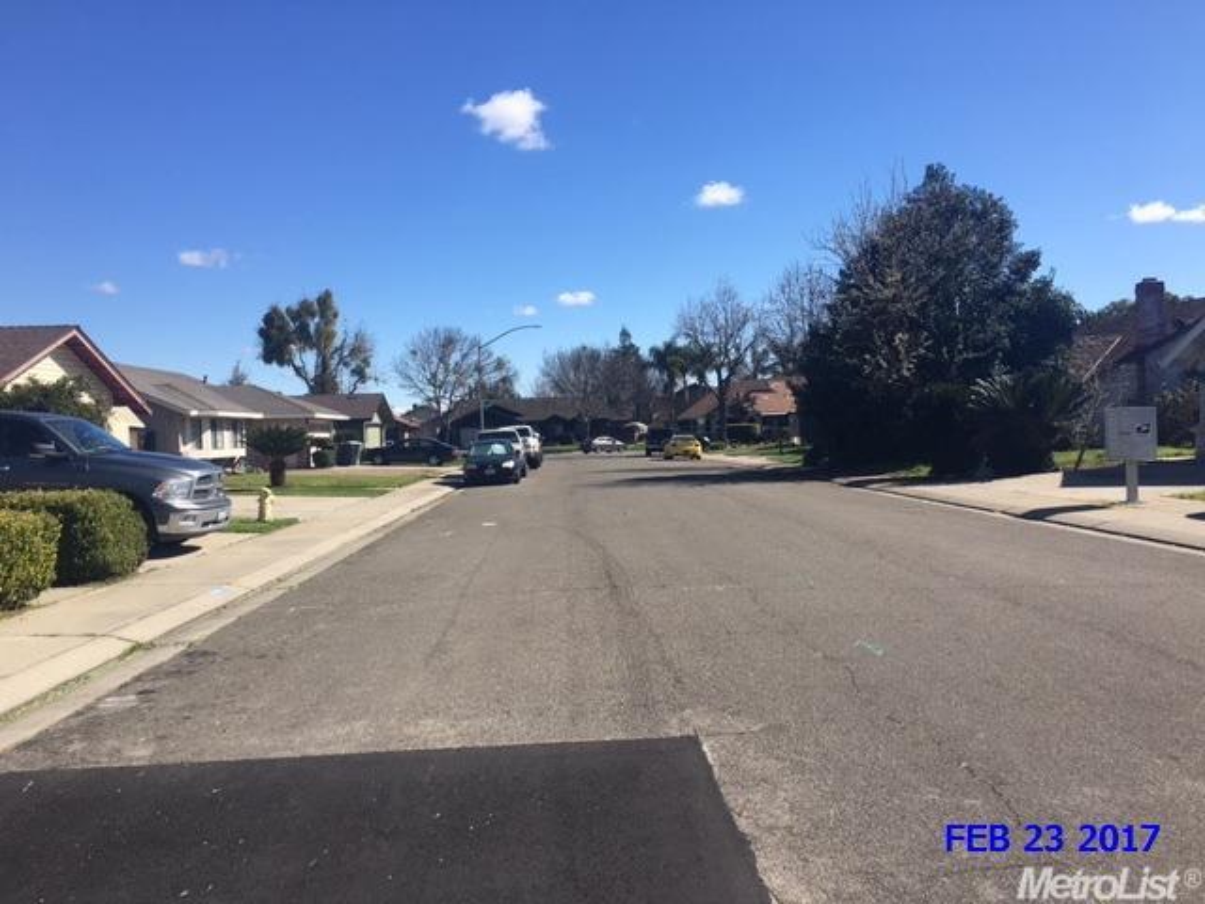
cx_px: 602
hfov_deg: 61.7
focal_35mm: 29
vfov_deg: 48.2
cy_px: 452
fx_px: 1010
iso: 25
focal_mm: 4.15
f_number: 2.2
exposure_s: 1/1508
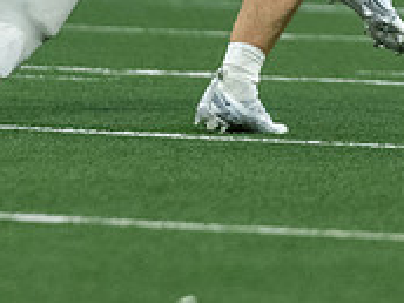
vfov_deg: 1.5
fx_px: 11543
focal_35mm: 989
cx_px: 362
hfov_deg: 2.0
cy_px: -237
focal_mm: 200
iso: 4000
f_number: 2.8
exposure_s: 1/1250
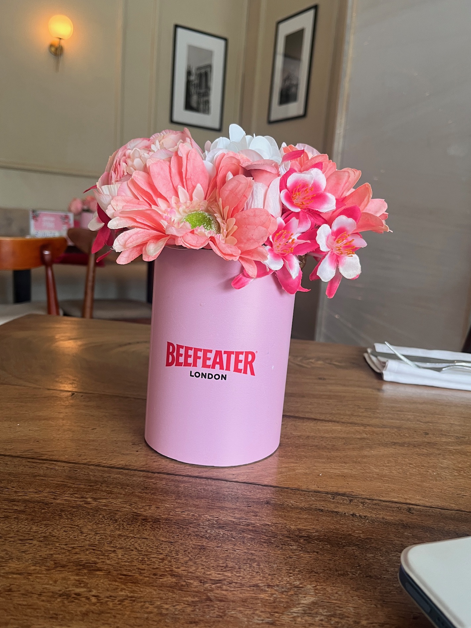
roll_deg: -2.0
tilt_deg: -12.8
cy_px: 330
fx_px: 508
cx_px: 233
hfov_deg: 49.7
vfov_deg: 63.4
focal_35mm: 28
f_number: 1.6
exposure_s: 1/50
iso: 80
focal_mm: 5.1
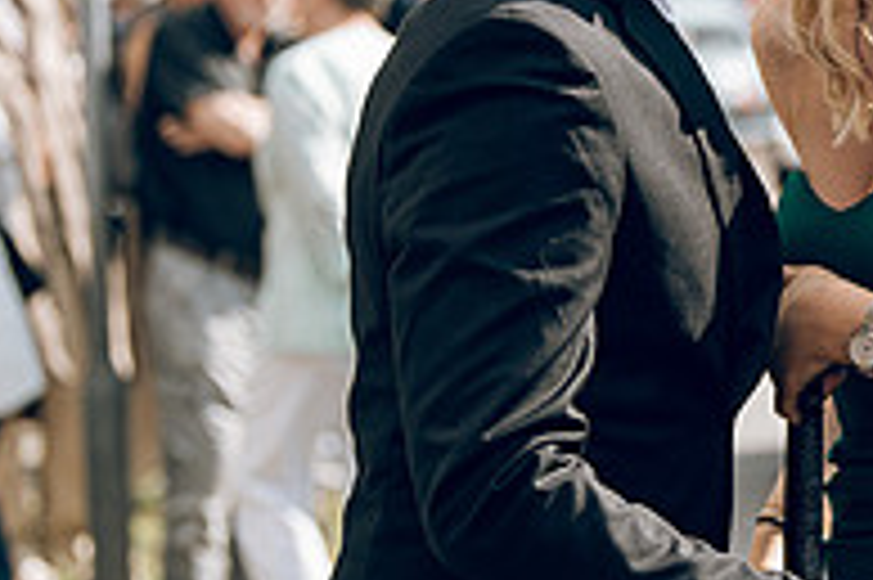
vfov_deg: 6.6
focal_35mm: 209
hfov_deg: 9.8
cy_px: 171
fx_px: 5064
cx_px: 932
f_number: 2.8
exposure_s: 1/1000
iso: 100
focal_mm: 70
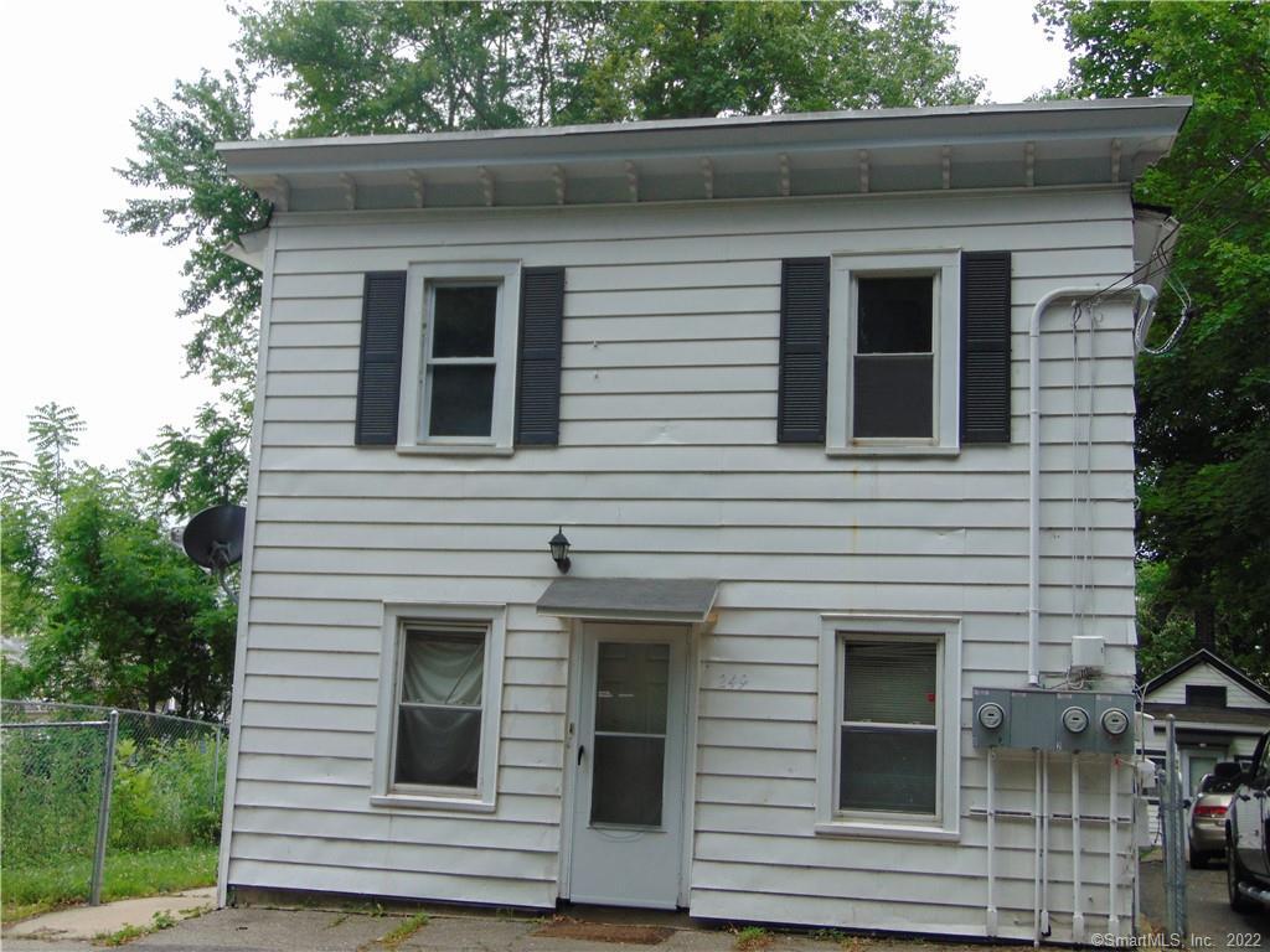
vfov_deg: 34.3
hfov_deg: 44.8
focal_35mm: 42
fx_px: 1541
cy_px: 476
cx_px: 635
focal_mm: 7.6
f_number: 3.3
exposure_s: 1/160
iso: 80
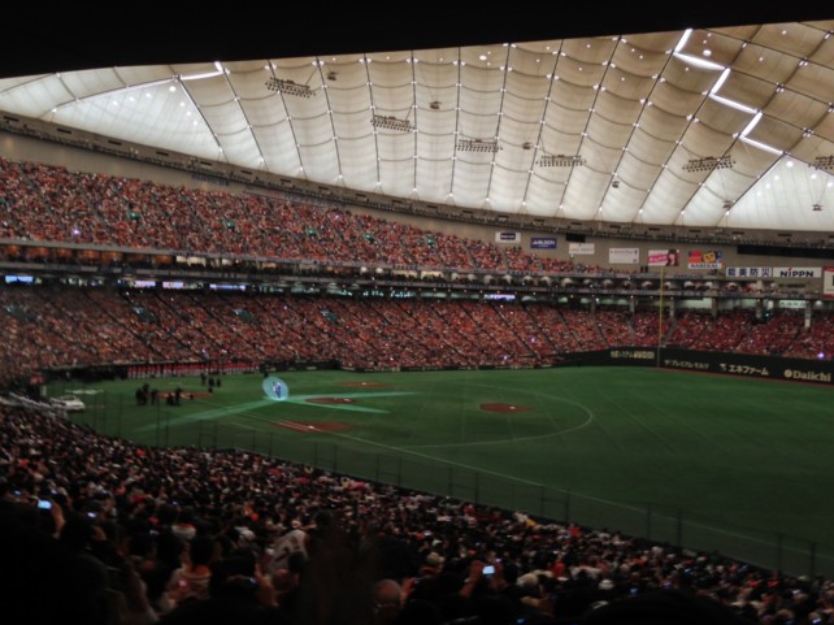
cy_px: 287
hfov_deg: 51.4
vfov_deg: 39.6
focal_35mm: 36
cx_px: 434
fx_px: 867
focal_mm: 4.13
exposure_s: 1/24
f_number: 2.4
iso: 50
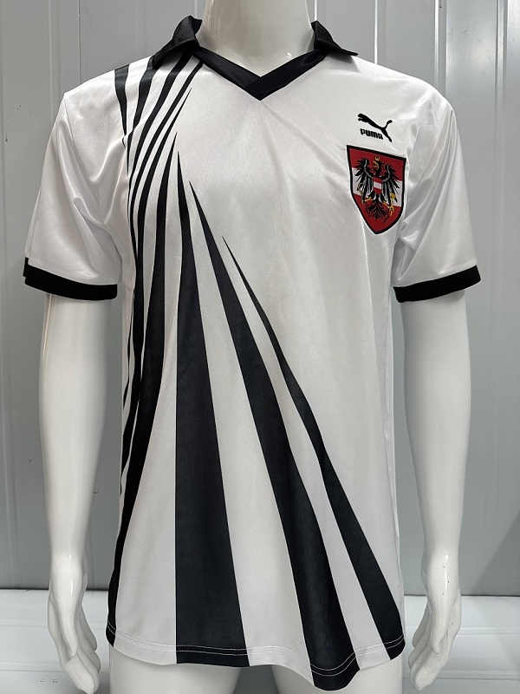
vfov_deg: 71.6
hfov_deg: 56.8
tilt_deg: -3.4
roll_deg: -0.2
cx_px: 260
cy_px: 347
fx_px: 481
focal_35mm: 24
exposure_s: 1/121
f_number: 1.78
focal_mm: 6.76
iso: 200
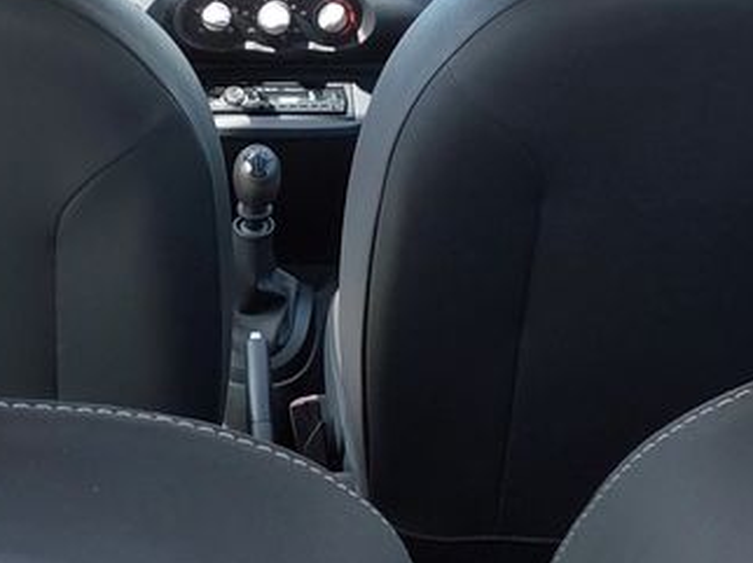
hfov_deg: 22.4
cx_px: 241
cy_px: 252
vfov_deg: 16.9
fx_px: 1891
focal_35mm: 87
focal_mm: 2.91
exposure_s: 1/190
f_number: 1.9
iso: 50
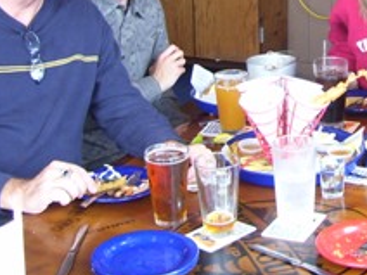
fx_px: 954
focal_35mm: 90
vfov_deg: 16.0
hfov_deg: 21.2
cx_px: 347
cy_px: -14
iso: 125
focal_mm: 6
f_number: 2.7
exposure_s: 1/30
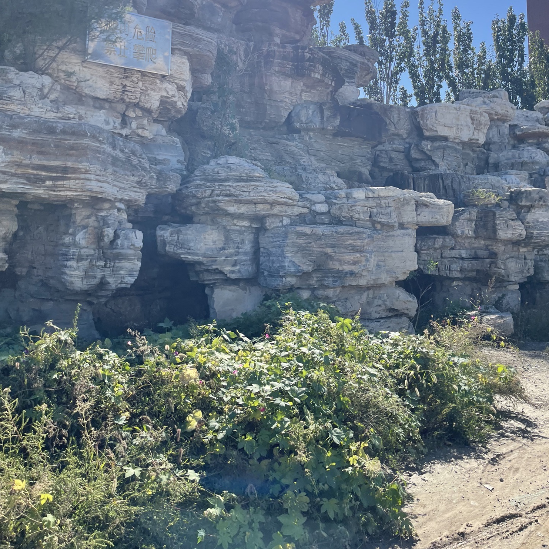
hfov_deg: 52.5
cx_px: 274
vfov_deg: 51.9
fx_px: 556
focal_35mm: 31
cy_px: 199
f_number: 1.6
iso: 32
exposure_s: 1/3559
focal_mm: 5.1
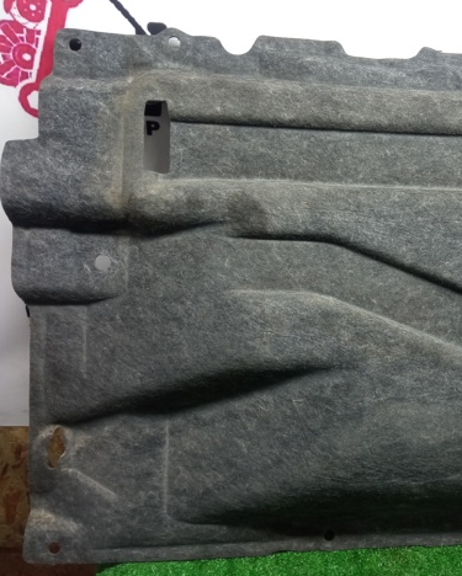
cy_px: 291
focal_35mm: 36
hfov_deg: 40.0
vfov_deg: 50.3
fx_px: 615
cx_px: 350
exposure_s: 1/33.3
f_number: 2.2
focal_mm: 3.79
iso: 420
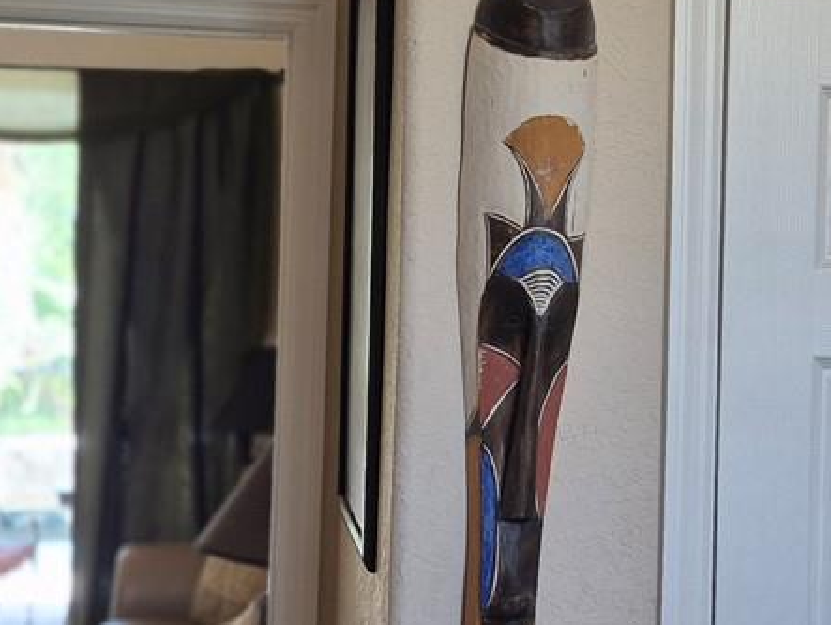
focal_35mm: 83
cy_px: 171
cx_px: 687
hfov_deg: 23.1
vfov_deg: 17.7
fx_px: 1994
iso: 80
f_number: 1.8
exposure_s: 1/120
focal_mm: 5.4
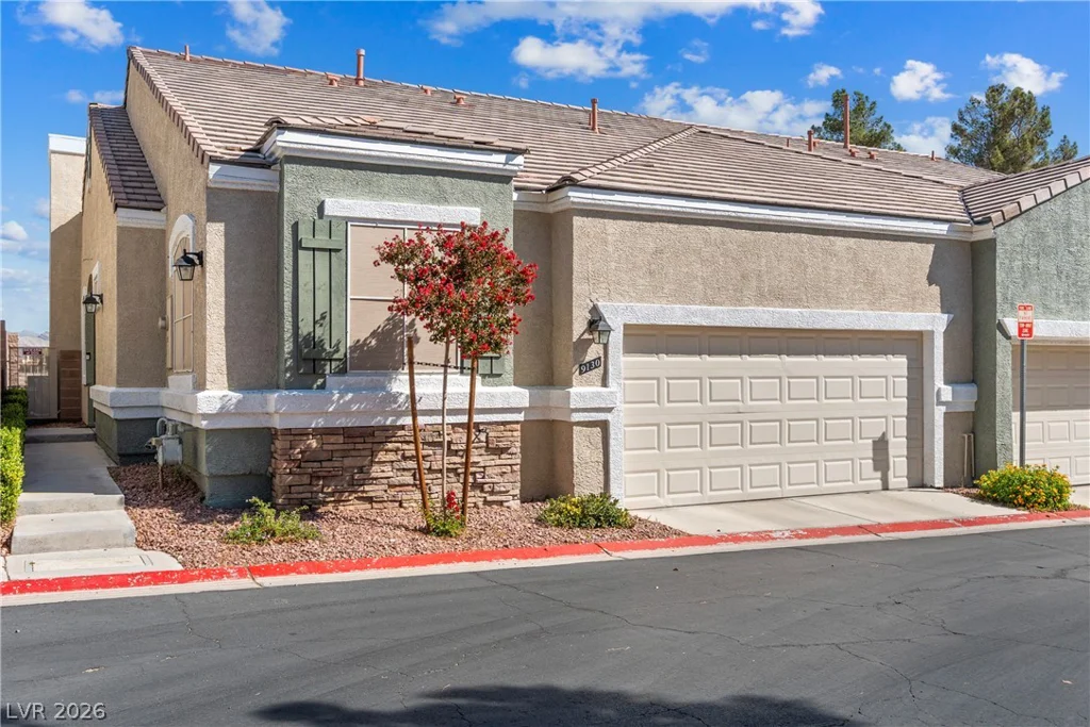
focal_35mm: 31
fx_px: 939
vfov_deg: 42.3
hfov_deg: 60.3
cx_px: 545
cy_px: 364
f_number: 8
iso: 400
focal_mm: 21
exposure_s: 1/8000
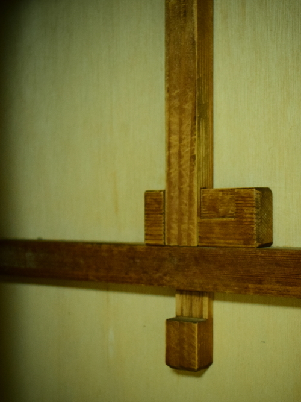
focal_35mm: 65
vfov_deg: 29.9
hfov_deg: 22.6
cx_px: 189
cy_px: 216
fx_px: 752
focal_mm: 25
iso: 1800
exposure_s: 1/60
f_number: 4
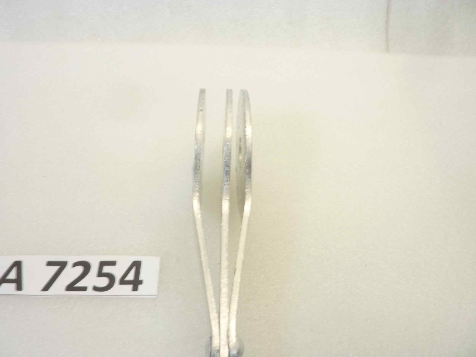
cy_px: 178
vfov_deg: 54.9
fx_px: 344
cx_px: 238
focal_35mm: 25
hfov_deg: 69.4
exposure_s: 1/30
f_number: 3.3
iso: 80
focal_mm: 4.1
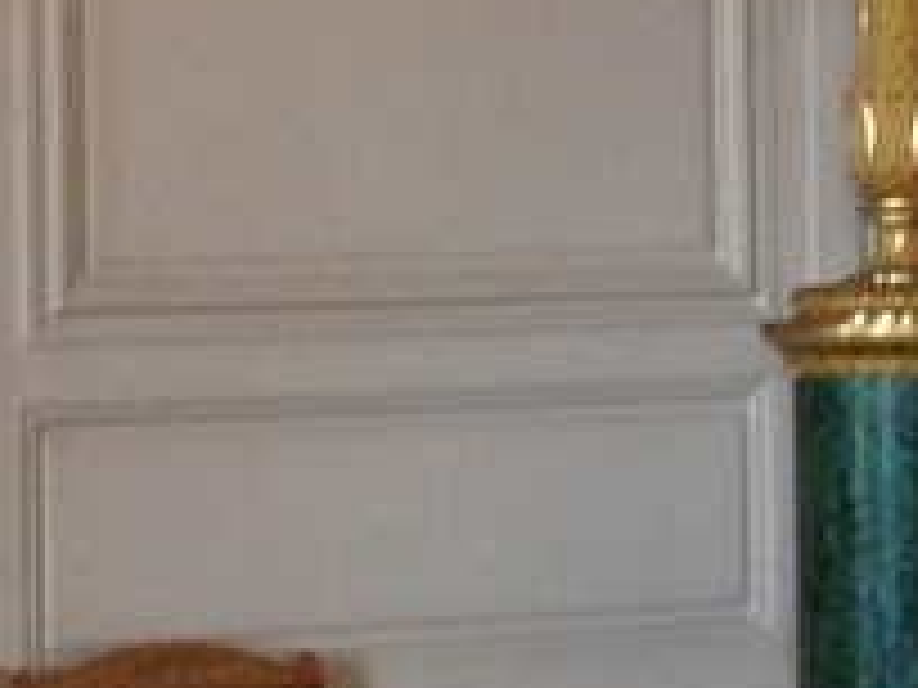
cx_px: 2151
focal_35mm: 275
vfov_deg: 5.4
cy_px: 216
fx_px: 7293
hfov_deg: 6.8
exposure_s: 1/20
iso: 80
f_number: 2.4
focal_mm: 4.28
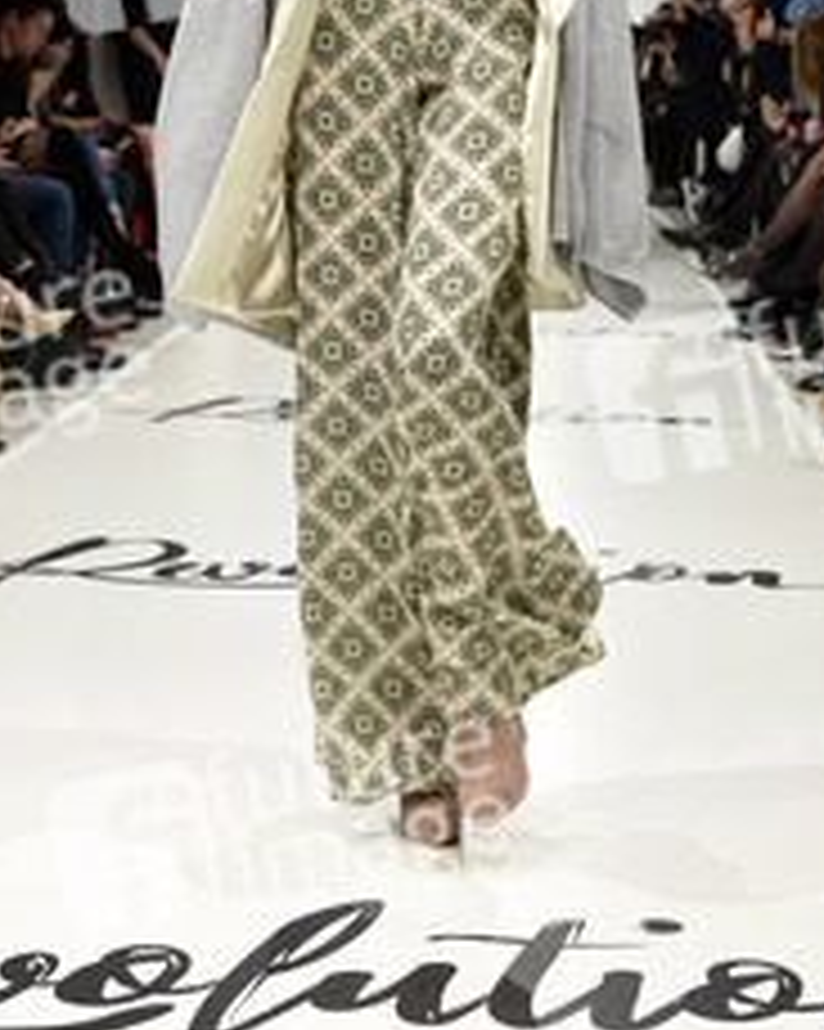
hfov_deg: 17.1
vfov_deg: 20.9
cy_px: 153
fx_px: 2745
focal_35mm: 90
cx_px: 410
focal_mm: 55
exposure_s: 1/320
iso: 2000
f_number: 5.6
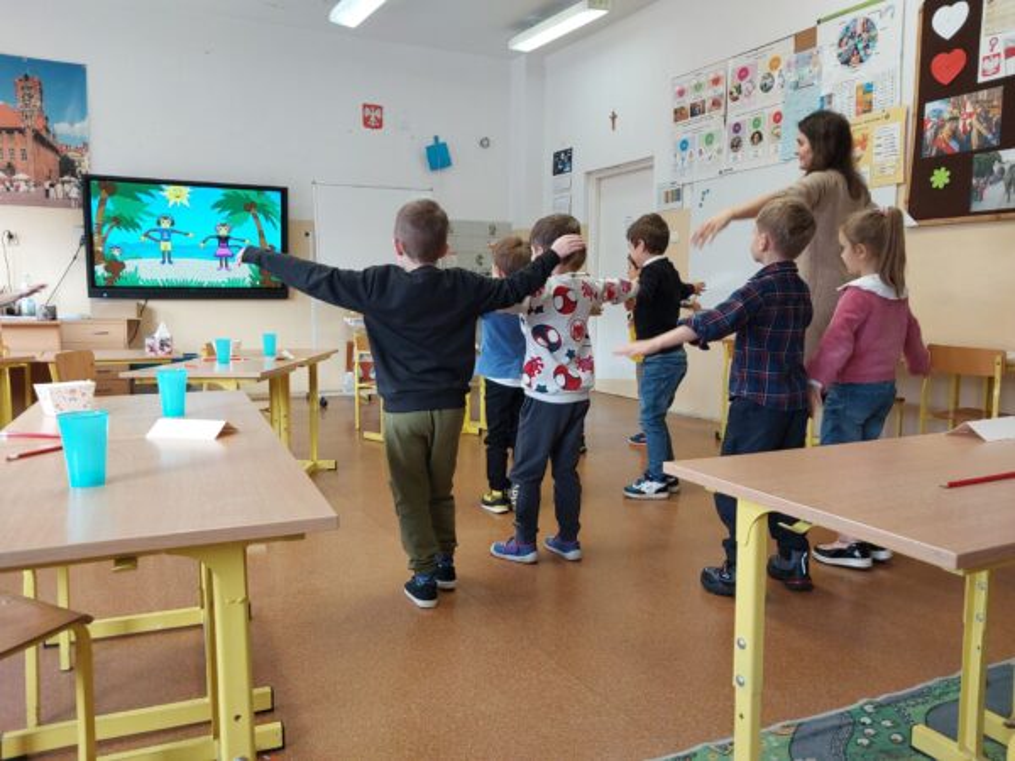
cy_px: 380
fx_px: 880
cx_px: 508
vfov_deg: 46.8
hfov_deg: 60.0
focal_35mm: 30
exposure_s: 1/100
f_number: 1.8
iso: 160
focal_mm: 4.6
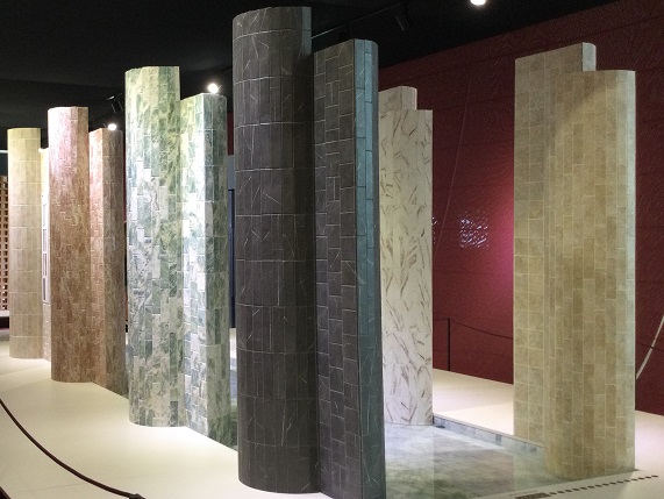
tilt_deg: -1.0
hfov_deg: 58.3
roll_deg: -1.0
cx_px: 332
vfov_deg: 45.5
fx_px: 595
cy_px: 250
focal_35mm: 31
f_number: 2.4
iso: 80
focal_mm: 3.3
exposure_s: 1/33
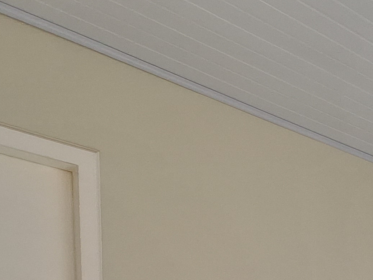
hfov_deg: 32.3
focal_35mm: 50
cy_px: 471
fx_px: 539
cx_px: 437
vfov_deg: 21.6
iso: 40
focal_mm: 1.74
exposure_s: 1/887
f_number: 2.2
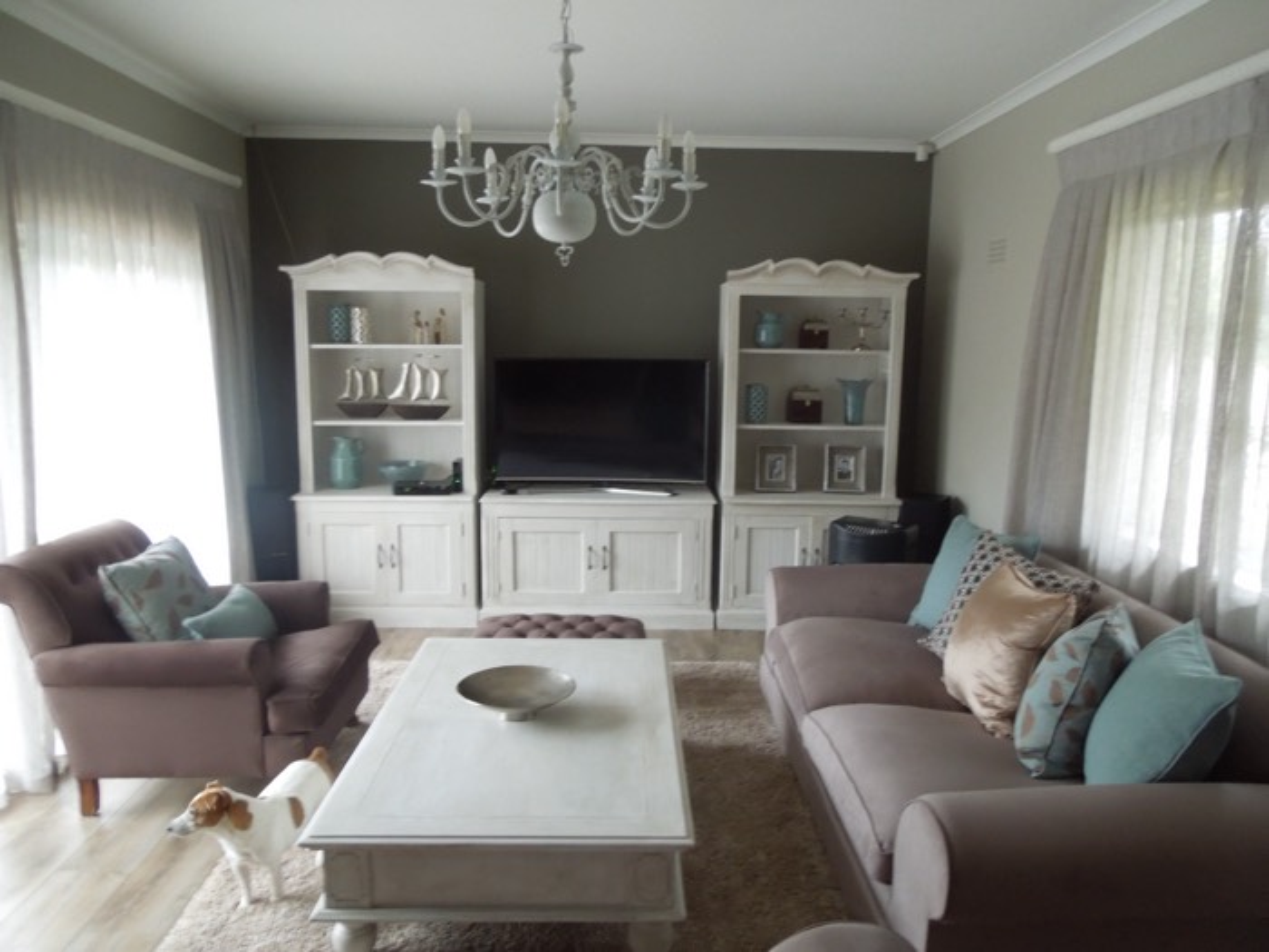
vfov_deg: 54.9
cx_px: 634
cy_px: 476
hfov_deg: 69.4
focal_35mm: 25
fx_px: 916
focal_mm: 4.5
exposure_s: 1/10
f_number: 3.3
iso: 400
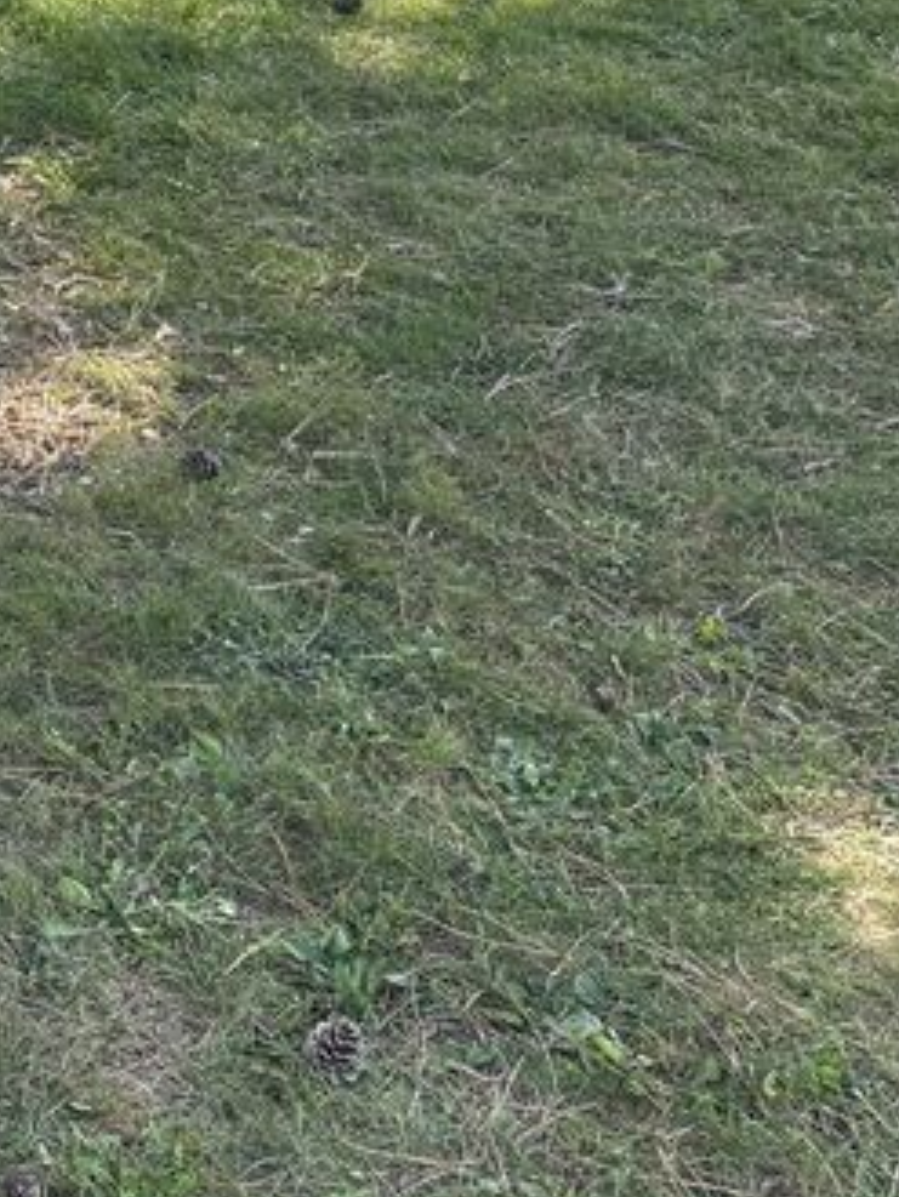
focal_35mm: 81
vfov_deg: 22.6
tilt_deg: -13.6
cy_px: -149
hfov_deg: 16.5
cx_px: -480
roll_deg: +0.6
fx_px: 2803
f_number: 1.6
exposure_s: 1/382
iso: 50
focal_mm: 5.96
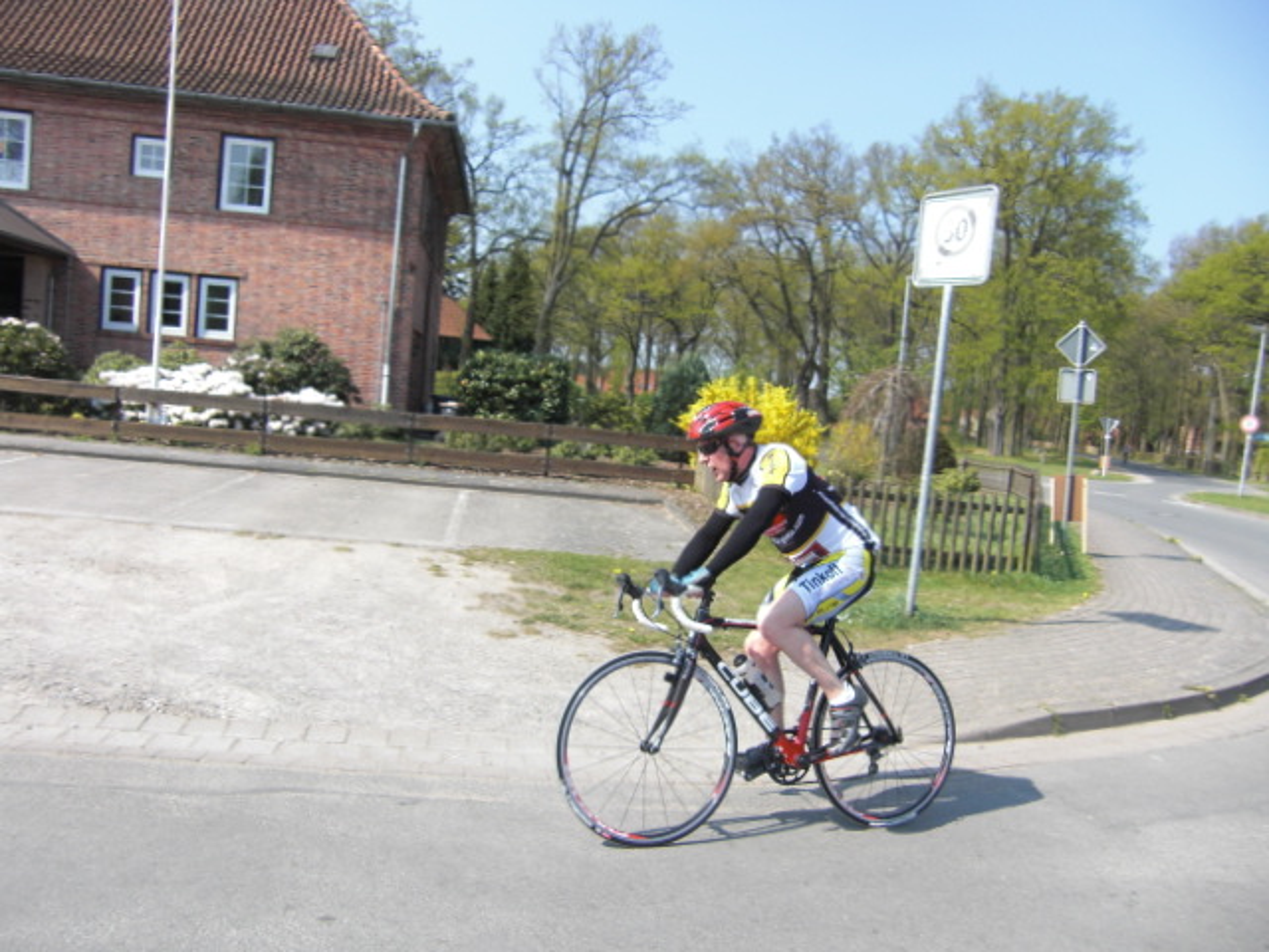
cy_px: 476
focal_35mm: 28
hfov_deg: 63.4
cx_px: 634
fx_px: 1026
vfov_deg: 49.7
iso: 50
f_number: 2.6
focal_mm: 4.9
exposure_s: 1/640
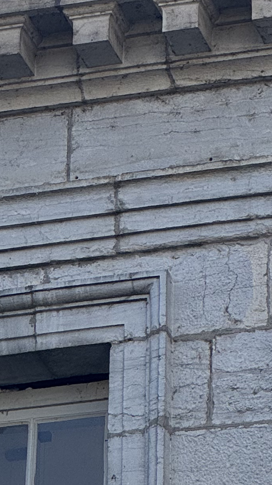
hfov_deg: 4.4
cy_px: -225
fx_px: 3567
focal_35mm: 278
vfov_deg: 7.6
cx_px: -19
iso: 25
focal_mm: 9
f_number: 2.8
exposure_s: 1/612
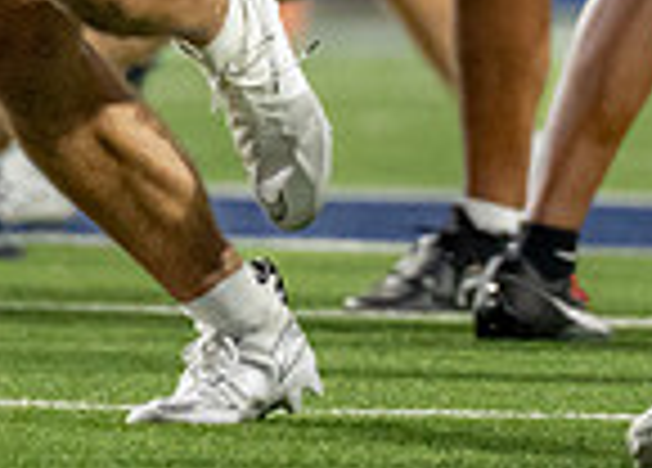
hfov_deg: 1.4
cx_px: 277
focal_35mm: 1440
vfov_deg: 1.0
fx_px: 26702
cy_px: -579
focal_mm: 200
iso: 2000
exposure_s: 1/1600
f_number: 2.8
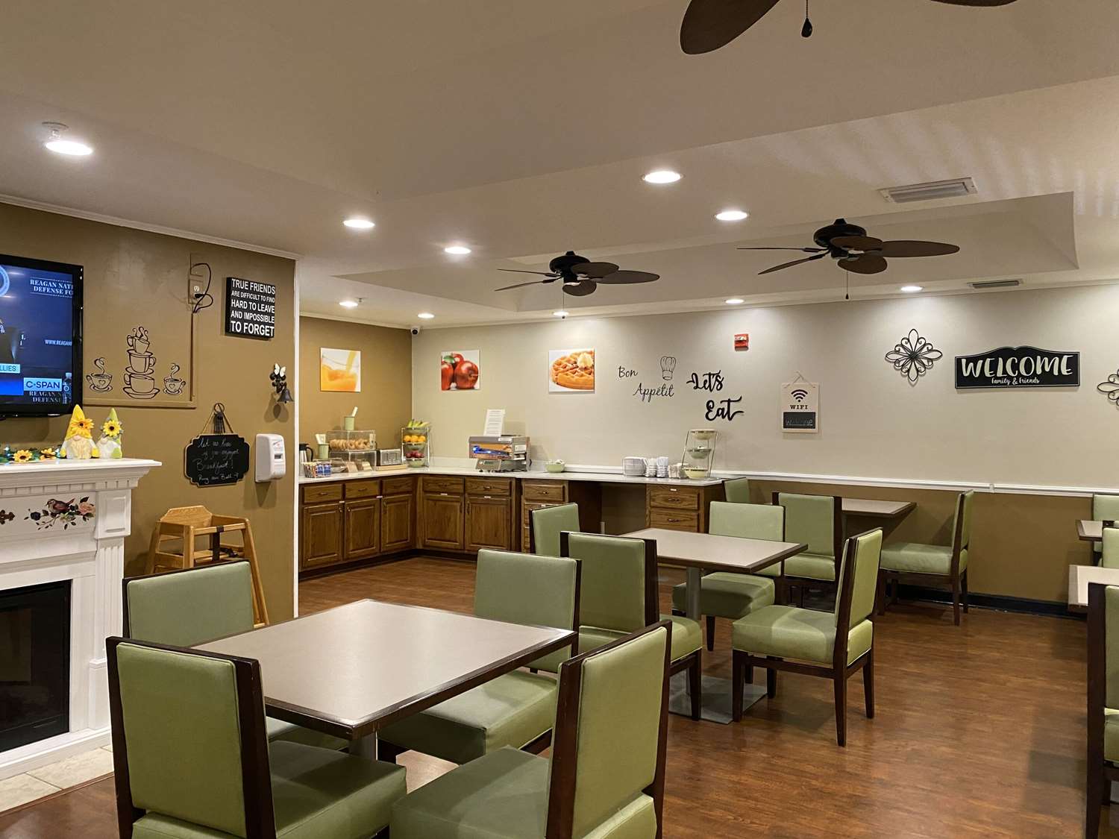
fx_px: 840
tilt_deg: +0.5
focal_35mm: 26
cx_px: 560
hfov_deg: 67.3
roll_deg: -0.3
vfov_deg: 53.1
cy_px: 420
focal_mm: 4.25
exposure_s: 1/60
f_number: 1.8
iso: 320
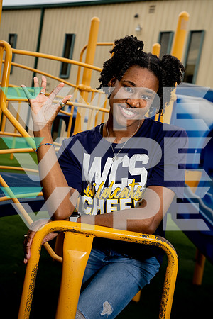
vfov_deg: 38.2
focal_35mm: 52
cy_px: 160
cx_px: 106
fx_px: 461
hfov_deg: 26.0
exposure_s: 1/250
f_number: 5.6
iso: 100
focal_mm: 52
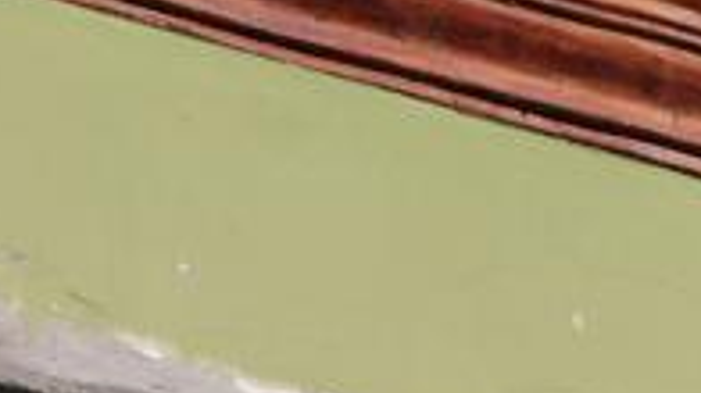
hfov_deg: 6.0
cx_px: 916
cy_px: 1350
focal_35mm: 360
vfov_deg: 3.3
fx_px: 6688
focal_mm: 56
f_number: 4
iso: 50
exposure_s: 1/1000
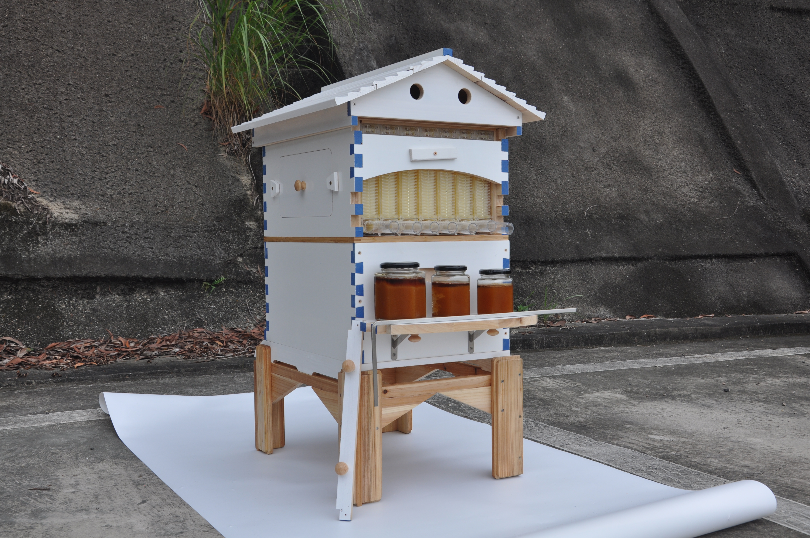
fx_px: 876
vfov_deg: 34.1
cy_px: 269
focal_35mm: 39
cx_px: 405
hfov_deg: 49.6
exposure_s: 1/320
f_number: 9
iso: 200
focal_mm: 26
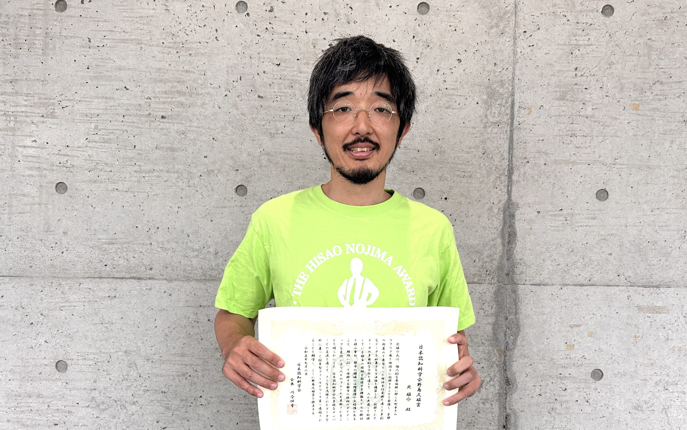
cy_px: 224
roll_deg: -0.7
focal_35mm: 27
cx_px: 353
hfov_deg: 68.4
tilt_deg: -2.4
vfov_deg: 46.0
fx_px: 506
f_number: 1.78
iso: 125
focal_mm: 6.86
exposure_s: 1/121
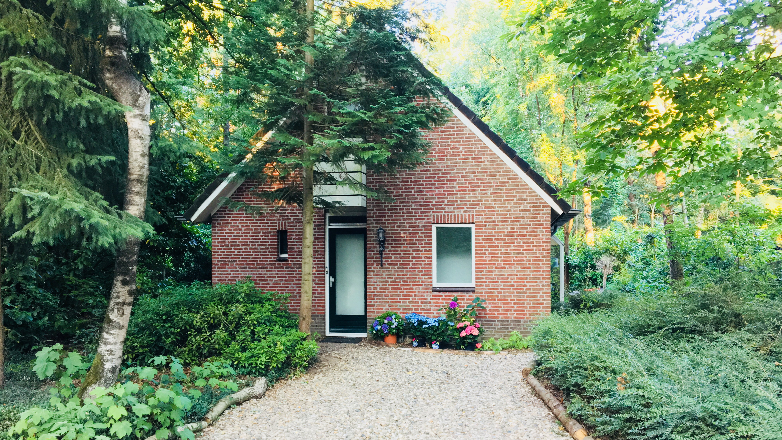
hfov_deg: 61.0
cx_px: 391
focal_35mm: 32
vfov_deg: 36.6
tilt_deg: +0.2
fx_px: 664
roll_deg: +0.2
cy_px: 258
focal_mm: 4.15
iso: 80
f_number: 2.2
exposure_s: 1/33
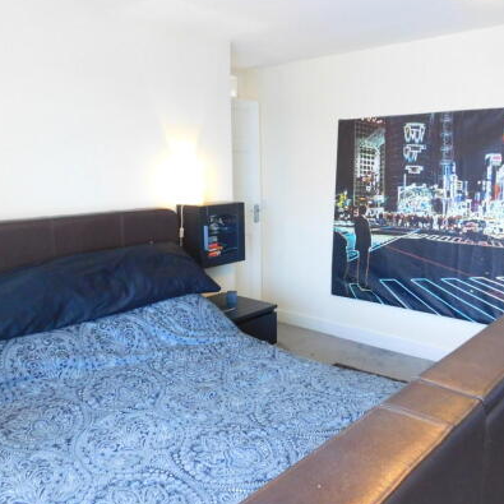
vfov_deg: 54.0
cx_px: 283
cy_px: 239
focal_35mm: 30
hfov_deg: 53.9
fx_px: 494
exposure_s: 1/30
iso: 400
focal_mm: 4
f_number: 3
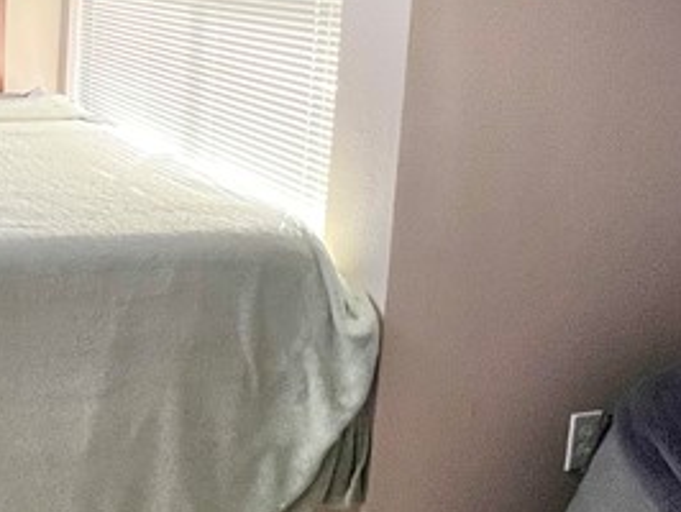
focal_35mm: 50
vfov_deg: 28.7
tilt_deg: -9.9
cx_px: 113
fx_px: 985
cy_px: 131
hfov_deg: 36.5
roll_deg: -3.2
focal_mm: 1.57
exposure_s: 1/60
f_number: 1.8
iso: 160
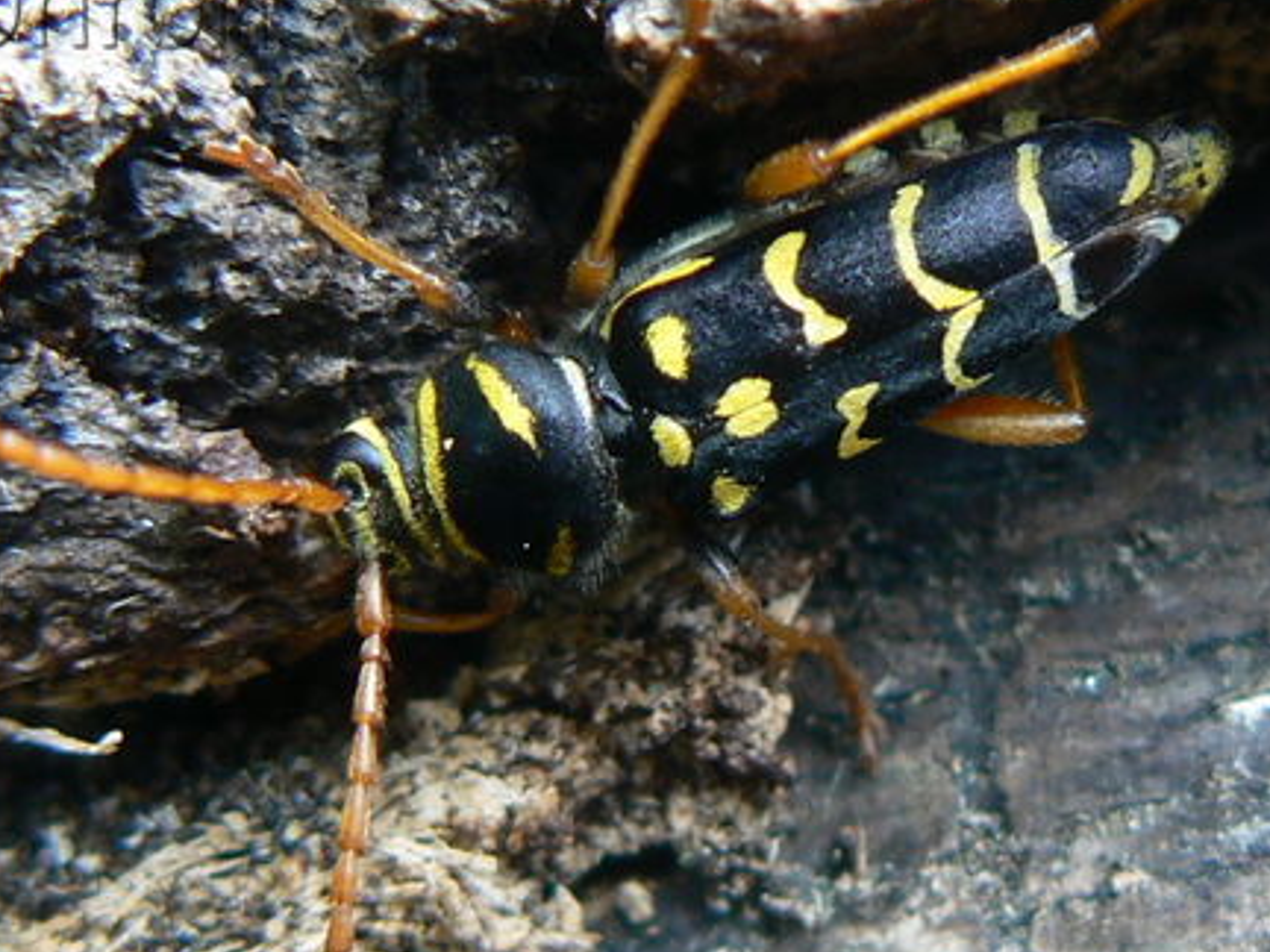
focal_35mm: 50
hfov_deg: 38.1
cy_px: 500
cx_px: 517
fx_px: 1834
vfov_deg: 29.1
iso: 80
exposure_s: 1/60
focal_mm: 6
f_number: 3.6
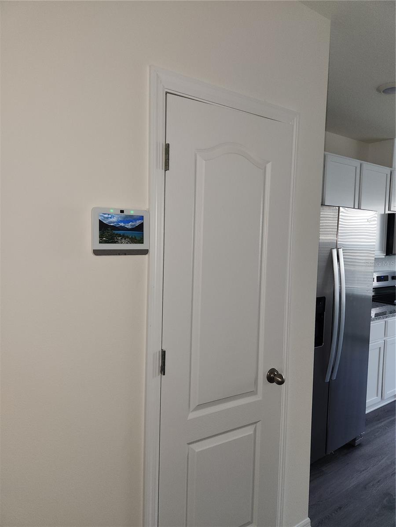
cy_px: 264
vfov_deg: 73.9
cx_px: 198
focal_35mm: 23
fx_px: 351
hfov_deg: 58.9
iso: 80
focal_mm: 5.4
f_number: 1.8
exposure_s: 1/60
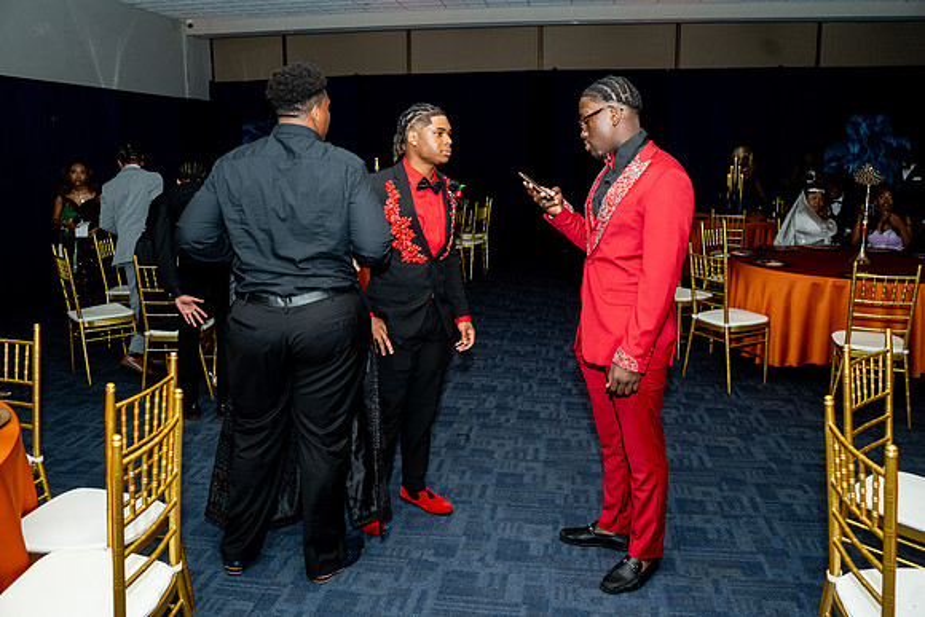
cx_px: 462
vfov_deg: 46.4
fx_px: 720
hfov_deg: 65.5
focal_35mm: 28
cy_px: 308
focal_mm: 28
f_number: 3.5
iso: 400
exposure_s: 1/125
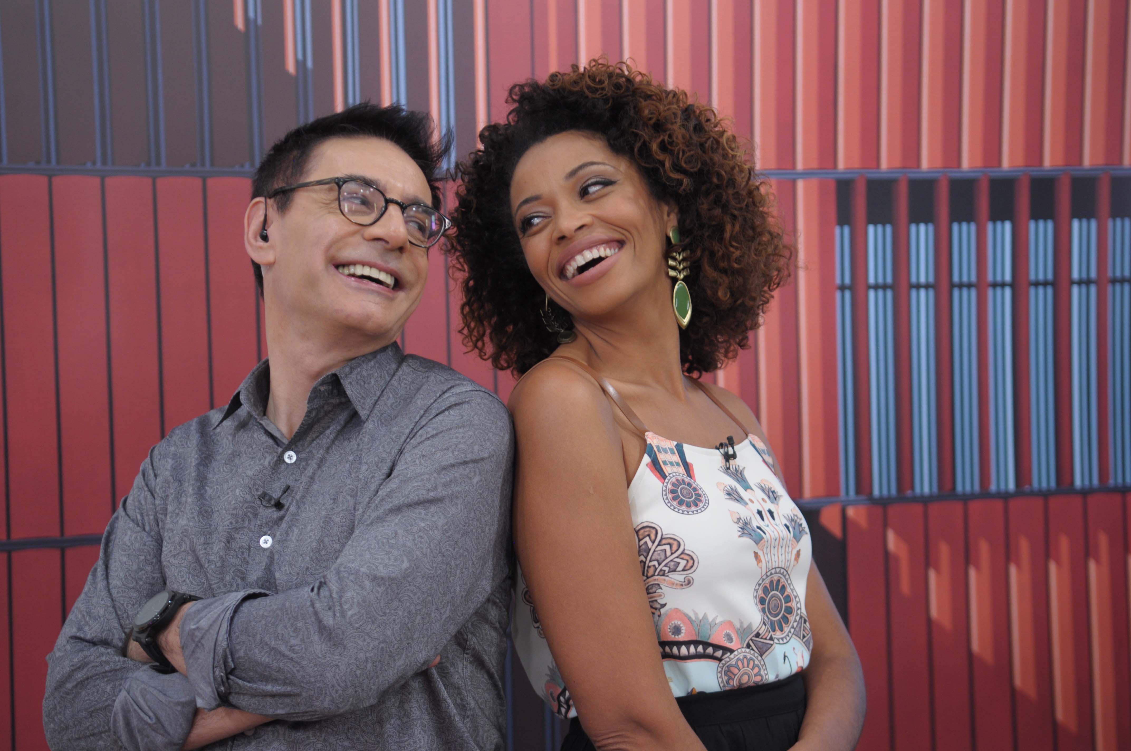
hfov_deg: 35.1
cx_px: 566
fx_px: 1789
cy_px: 376
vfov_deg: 23.7
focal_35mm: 57
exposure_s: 1/125
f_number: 2.8
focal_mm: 38
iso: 360
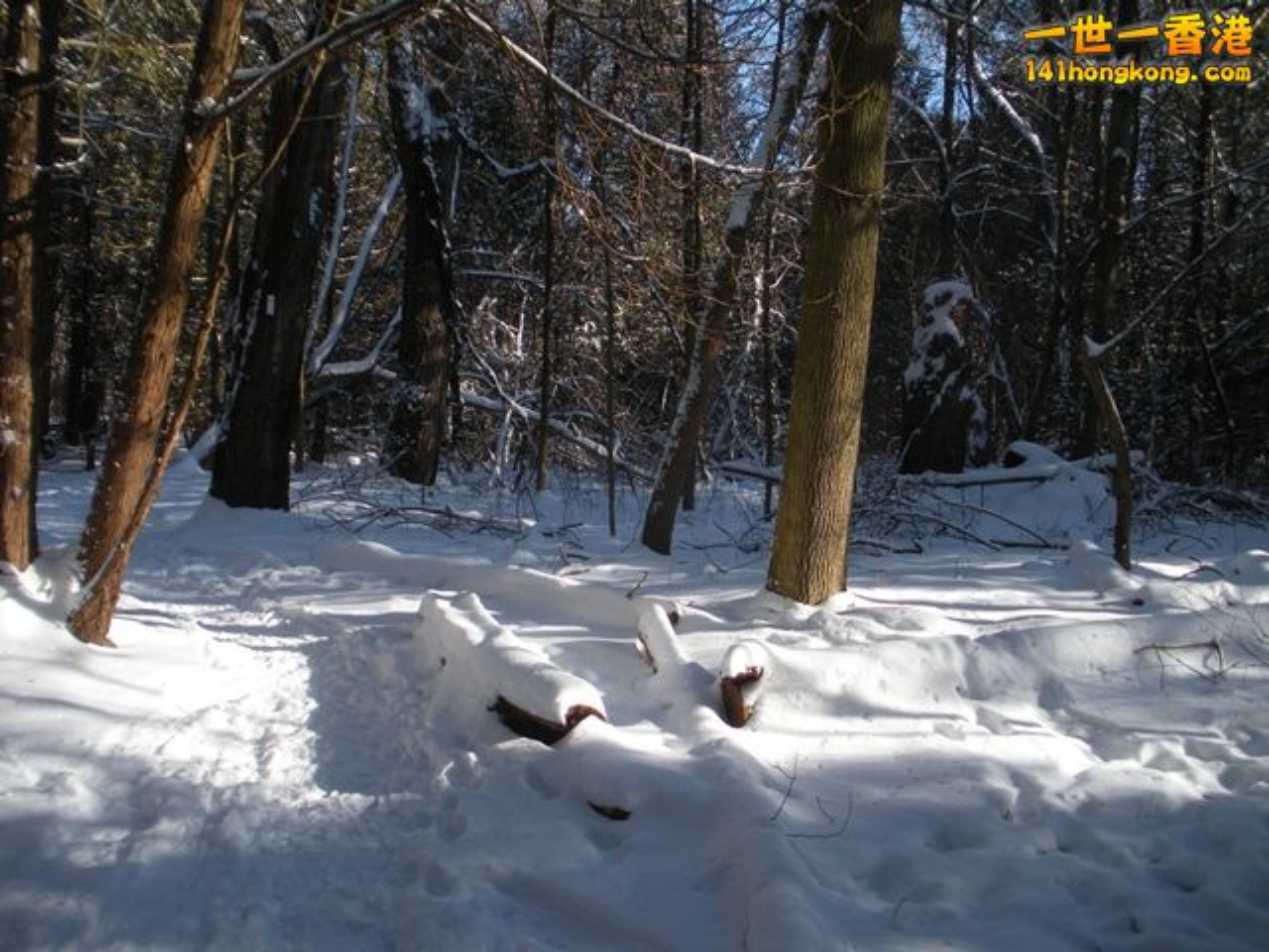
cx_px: 634
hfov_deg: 51.4
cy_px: 476
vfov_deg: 39.7
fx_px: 1320
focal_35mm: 36
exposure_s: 1/360
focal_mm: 6.3
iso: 64
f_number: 3.5
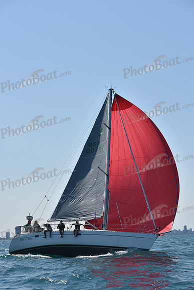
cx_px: 97
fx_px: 565
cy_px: 145
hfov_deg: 19.5
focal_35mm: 70
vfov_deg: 28.8
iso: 250
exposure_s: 1/1600
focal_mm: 70
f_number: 7.1
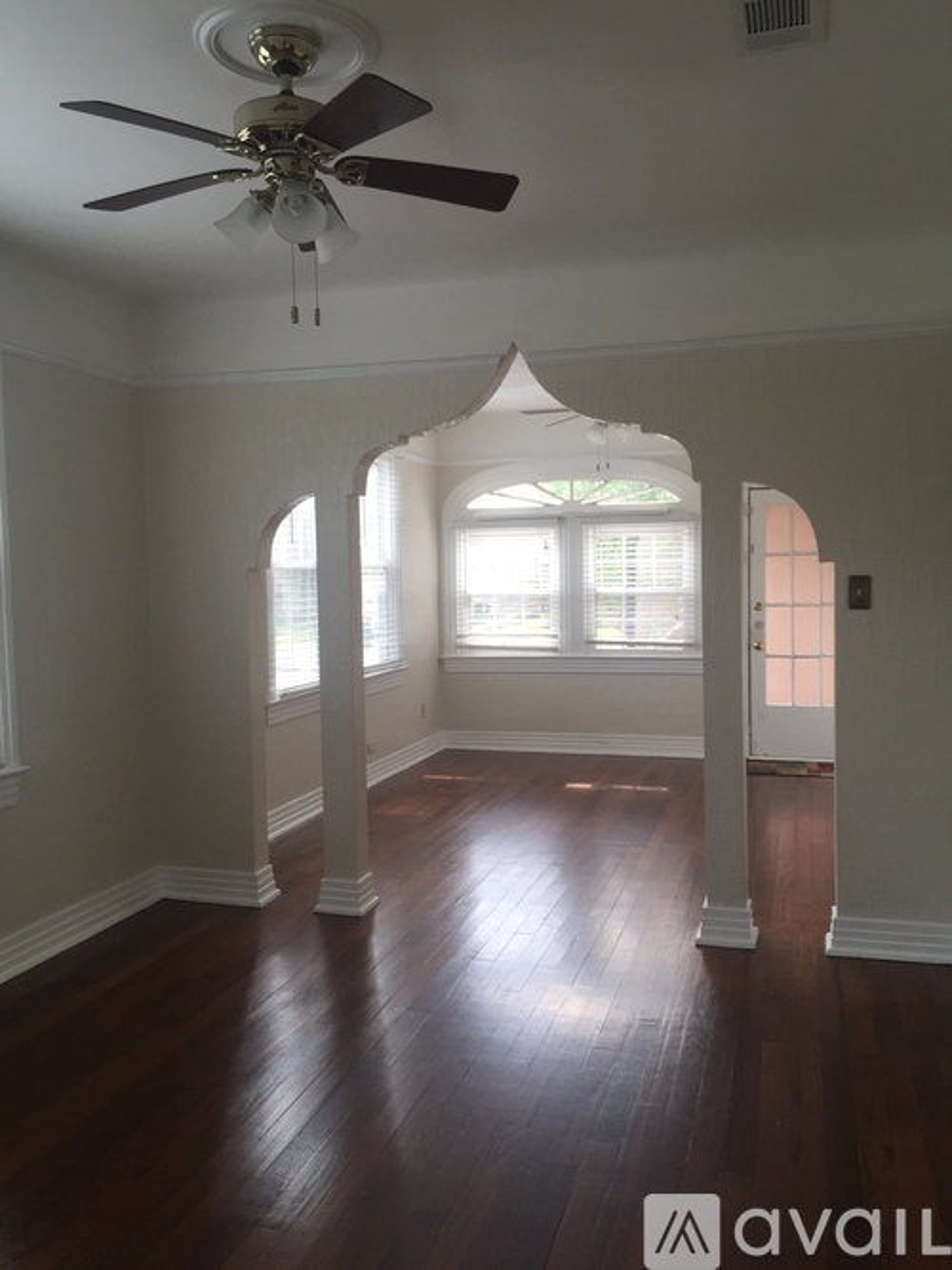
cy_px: 635
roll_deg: +0.4
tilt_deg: -0.9
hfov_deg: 48.2
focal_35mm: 29
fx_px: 1064
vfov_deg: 61.7
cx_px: 476
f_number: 2.2
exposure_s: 1/120
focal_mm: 4.15
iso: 50
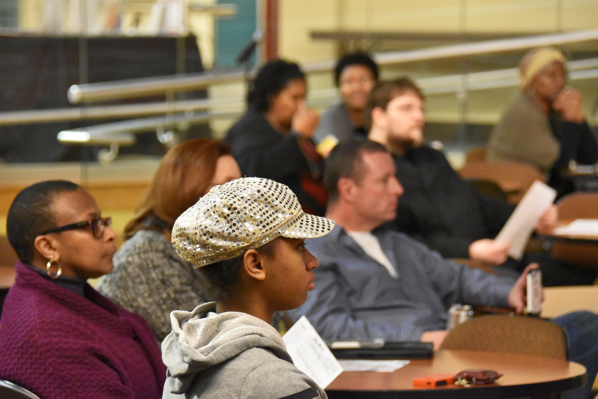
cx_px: 299
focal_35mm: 202
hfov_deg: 10.2
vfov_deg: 6.8
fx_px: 3363
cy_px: 200
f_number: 5.6
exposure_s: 1/125
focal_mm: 135
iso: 7200
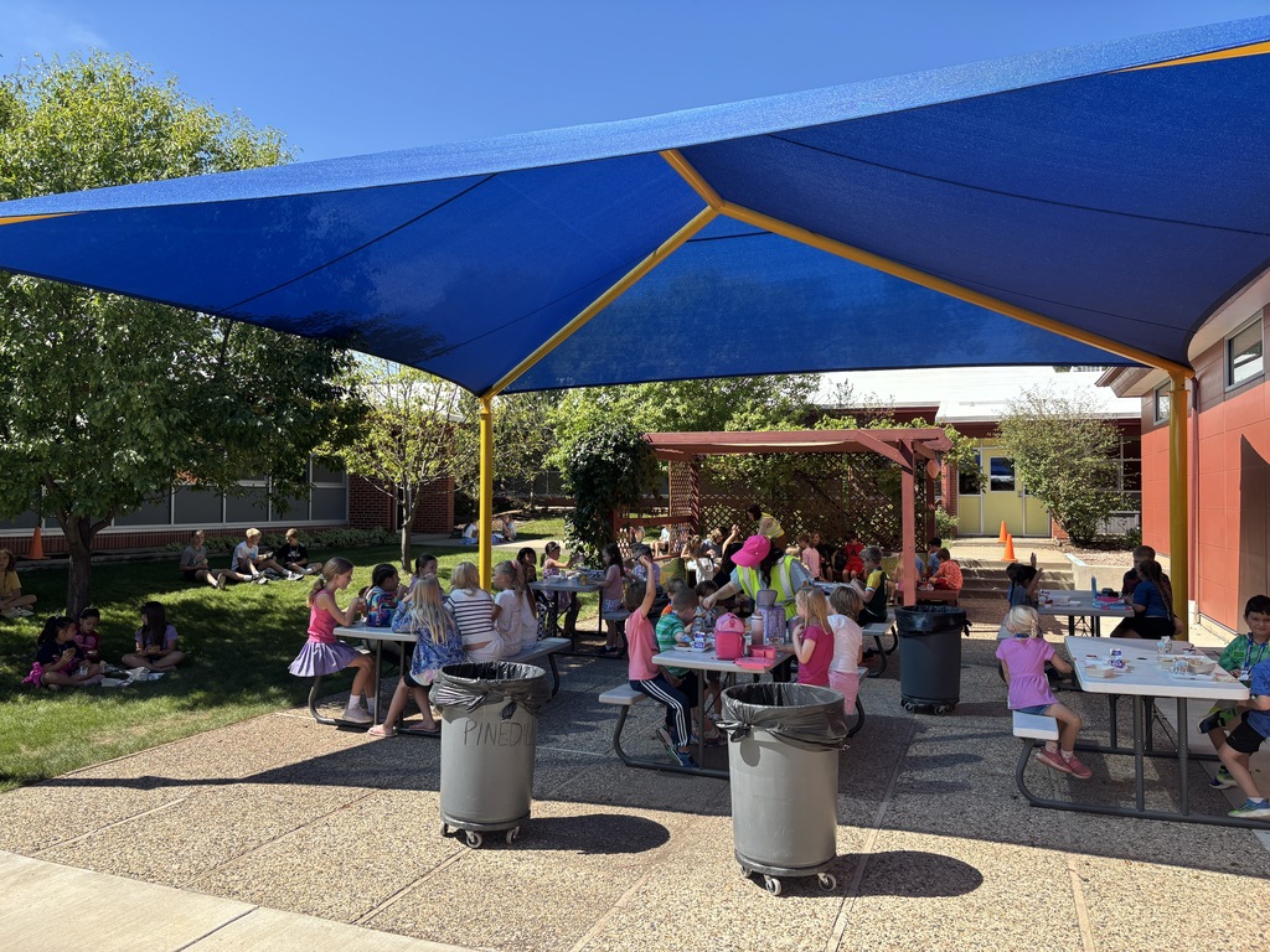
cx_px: 635
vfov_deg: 53.1
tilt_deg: +1.1
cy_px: 476
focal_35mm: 26
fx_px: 954
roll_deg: -0.7
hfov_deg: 67.3
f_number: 1.6
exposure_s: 1/1344
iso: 50
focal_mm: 5.96
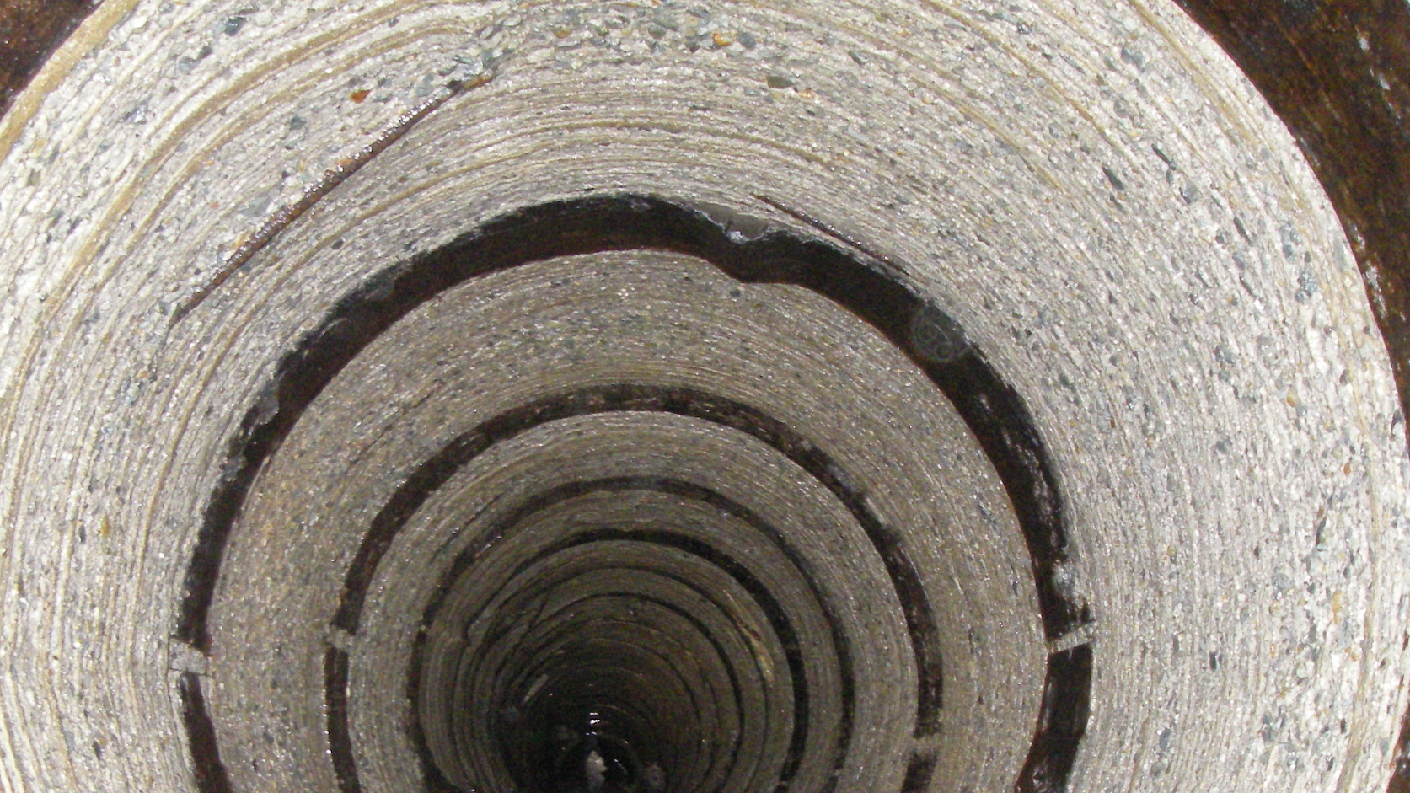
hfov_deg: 36.5
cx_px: 586
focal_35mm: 57
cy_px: 624
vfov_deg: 20.9
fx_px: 2131
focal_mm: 6.3
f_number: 3.3
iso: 400
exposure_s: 1/40
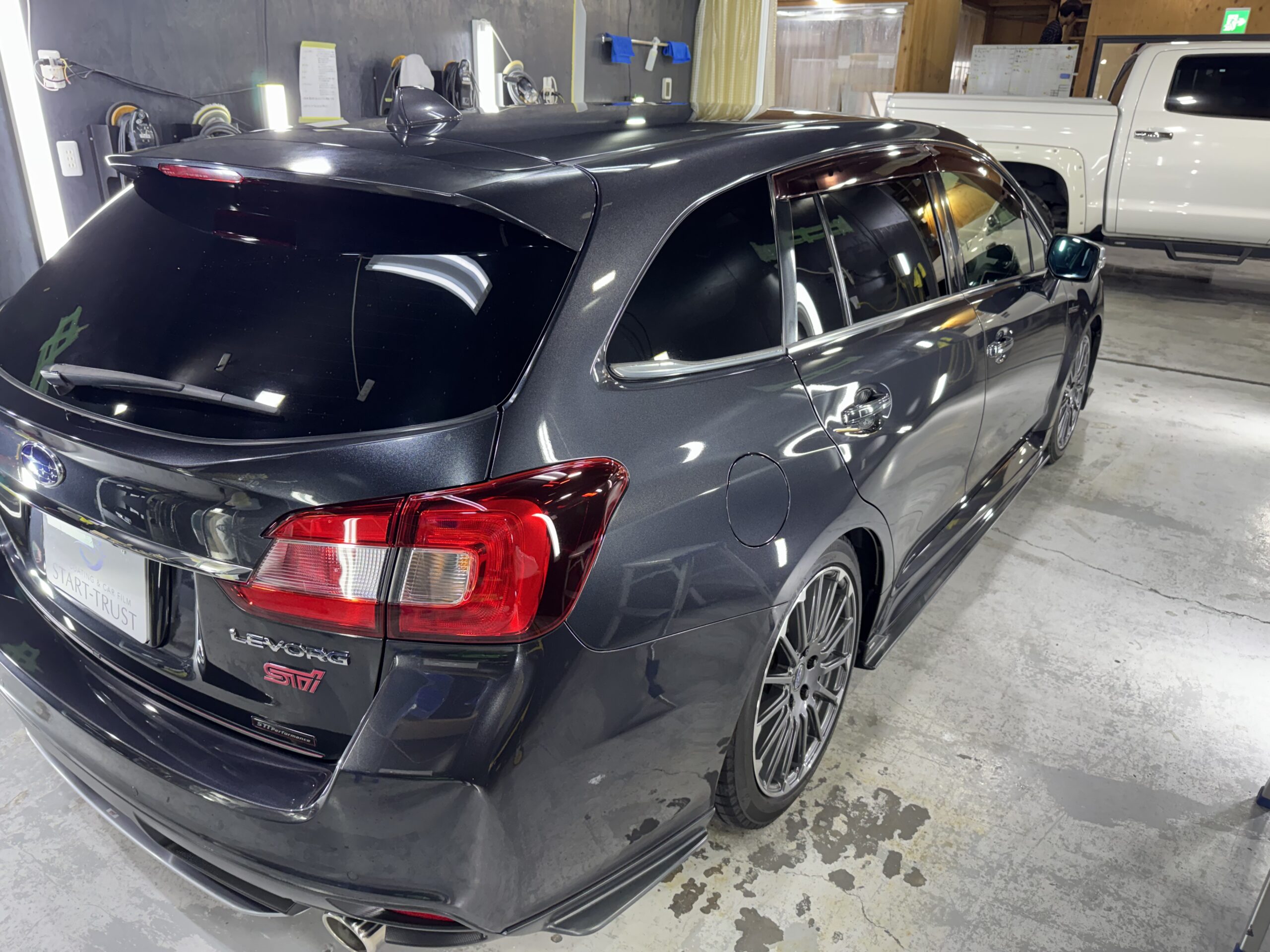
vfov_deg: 56.8
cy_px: 476
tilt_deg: -23.2
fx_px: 881
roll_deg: -0.9
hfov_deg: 71.6
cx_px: 635
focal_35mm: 24
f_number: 1.78
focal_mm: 6.76
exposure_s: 1/120
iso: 200
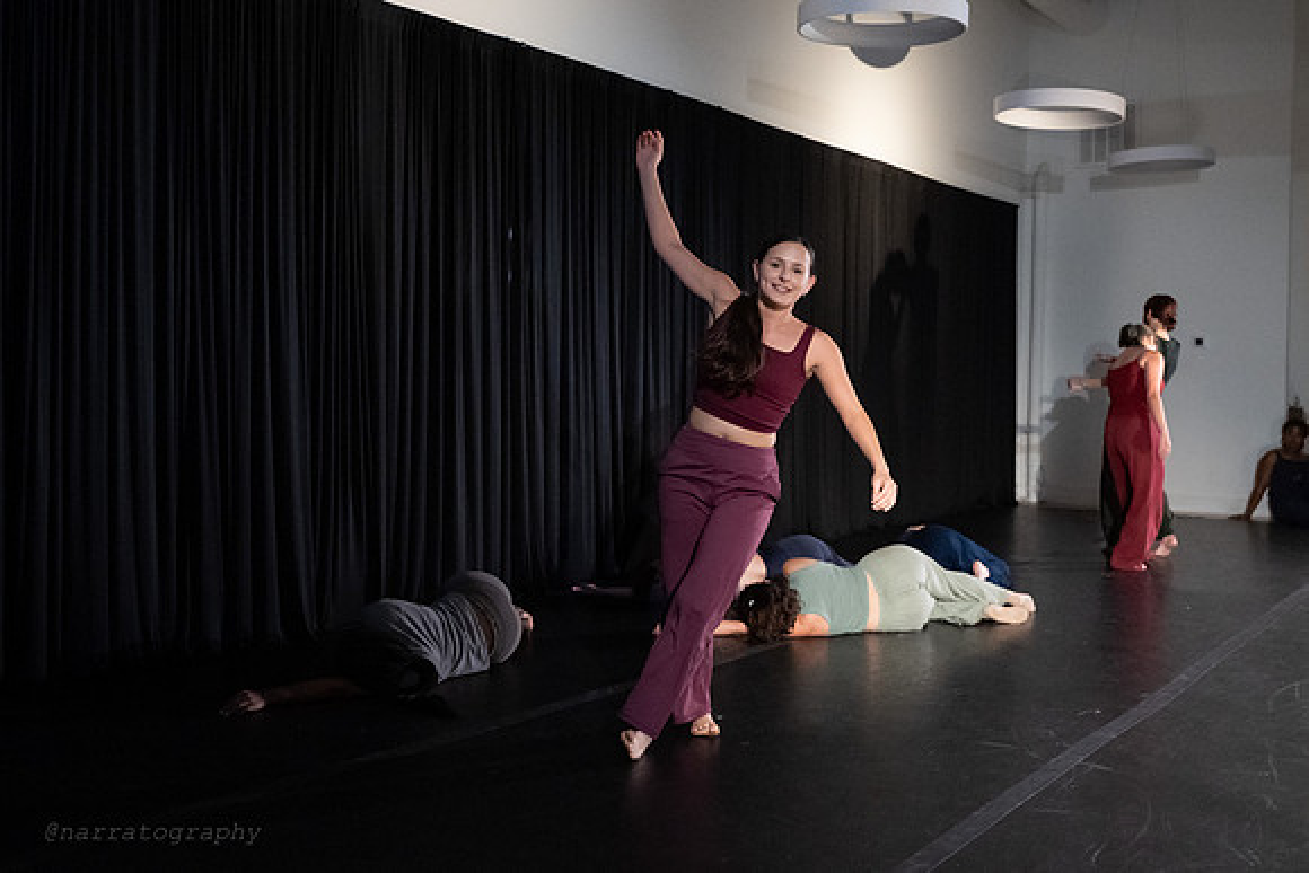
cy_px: 366
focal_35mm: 40
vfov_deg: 33.6
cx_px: 673
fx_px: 1443
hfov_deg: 48.8
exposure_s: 1/400
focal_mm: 32
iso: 6400
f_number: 3.5
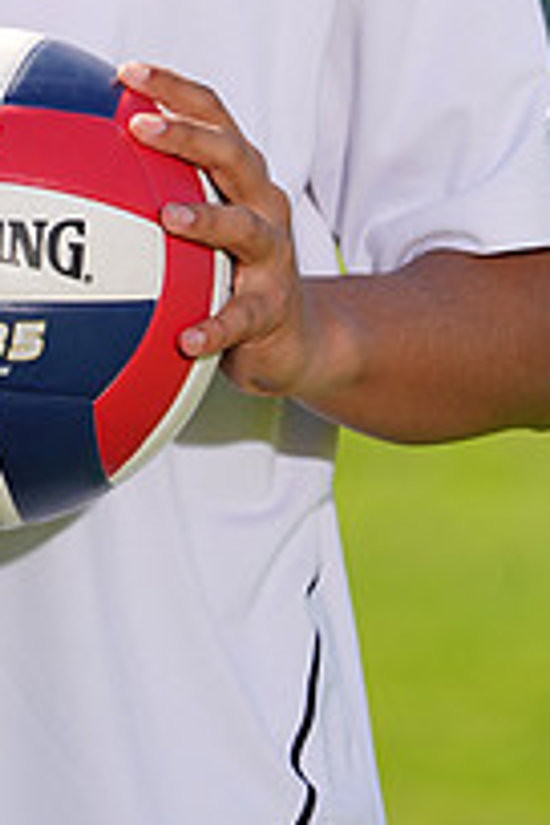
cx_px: 18
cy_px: -344
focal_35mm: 1016
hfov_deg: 1.4
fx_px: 23282
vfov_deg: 2.0
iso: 64
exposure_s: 1/200
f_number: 7.1
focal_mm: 358
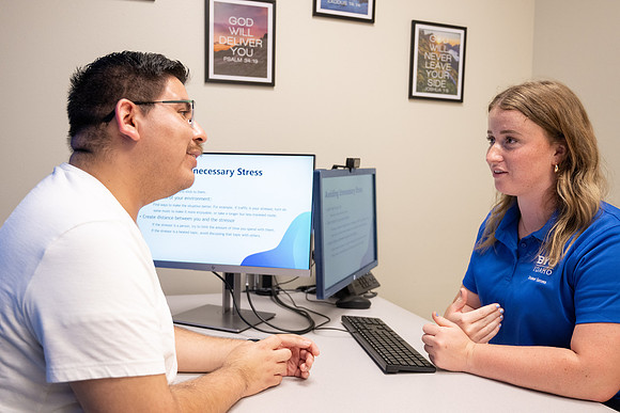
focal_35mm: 34
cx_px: 310
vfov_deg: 38.4
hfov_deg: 55.1
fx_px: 594
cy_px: 206
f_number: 4
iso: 1600
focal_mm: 34.5
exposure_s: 1/200
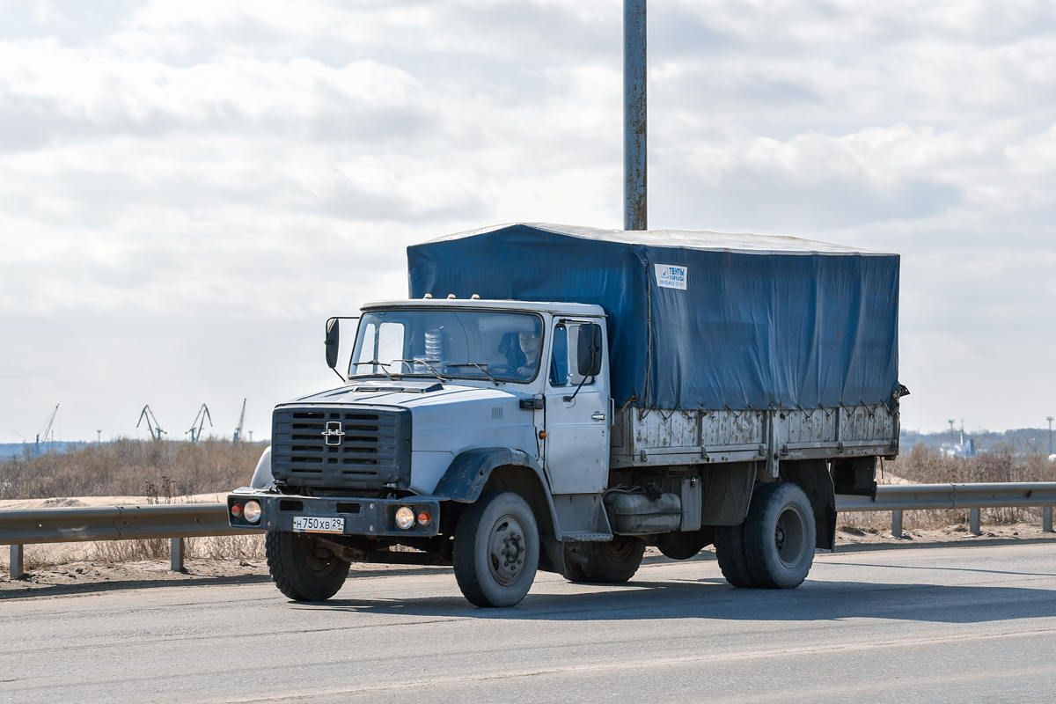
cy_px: 352
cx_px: 528
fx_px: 3226
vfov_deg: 12.5
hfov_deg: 18.6
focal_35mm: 110
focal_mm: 110
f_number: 7.1
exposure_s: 1/500
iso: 200
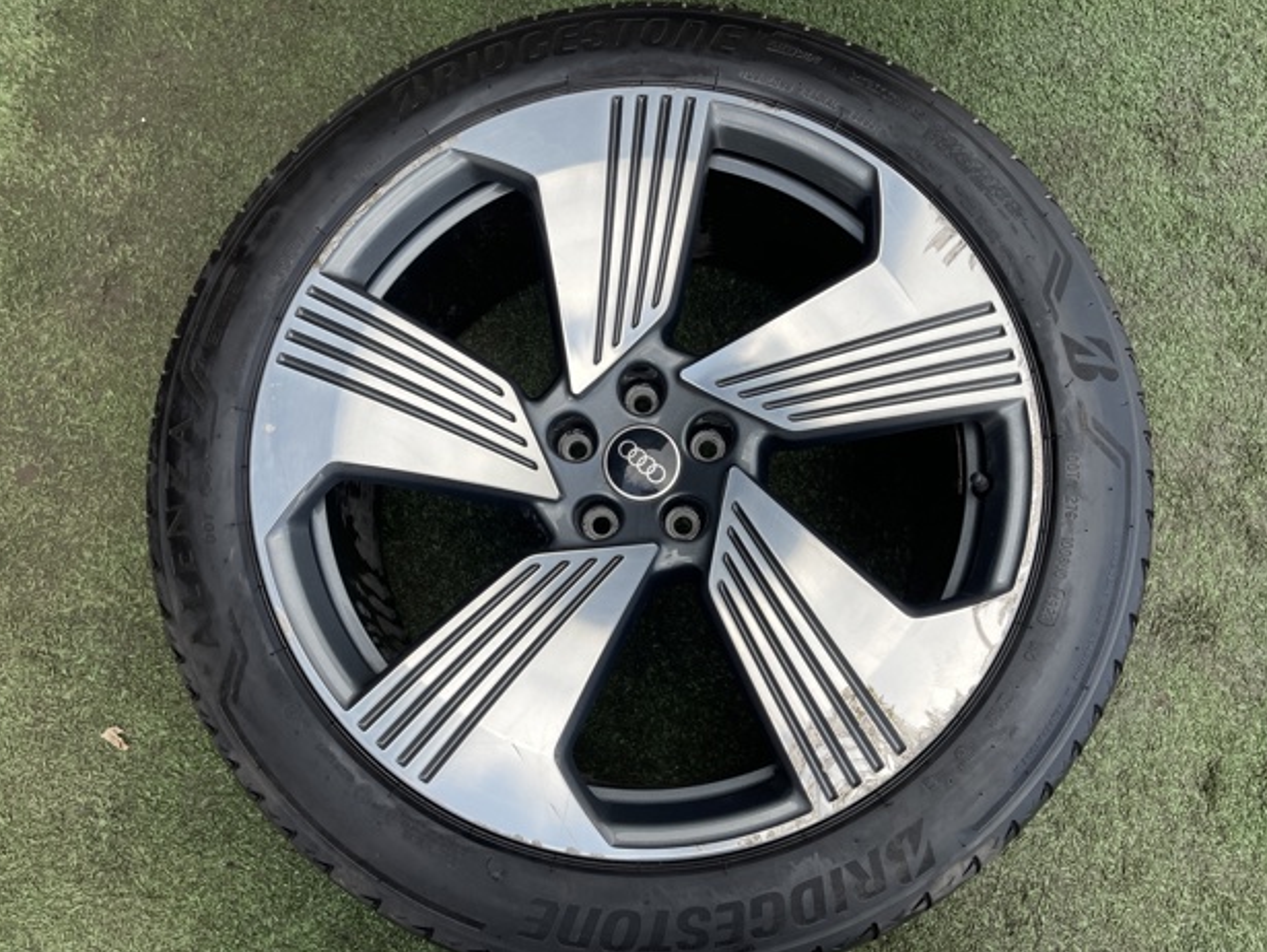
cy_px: 490
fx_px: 952
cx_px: 626
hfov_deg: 67.3
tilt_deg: -79.0
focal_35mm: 26
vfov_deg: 53.1
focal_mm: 5.1
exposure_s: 1/962
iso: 32
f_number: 1.6
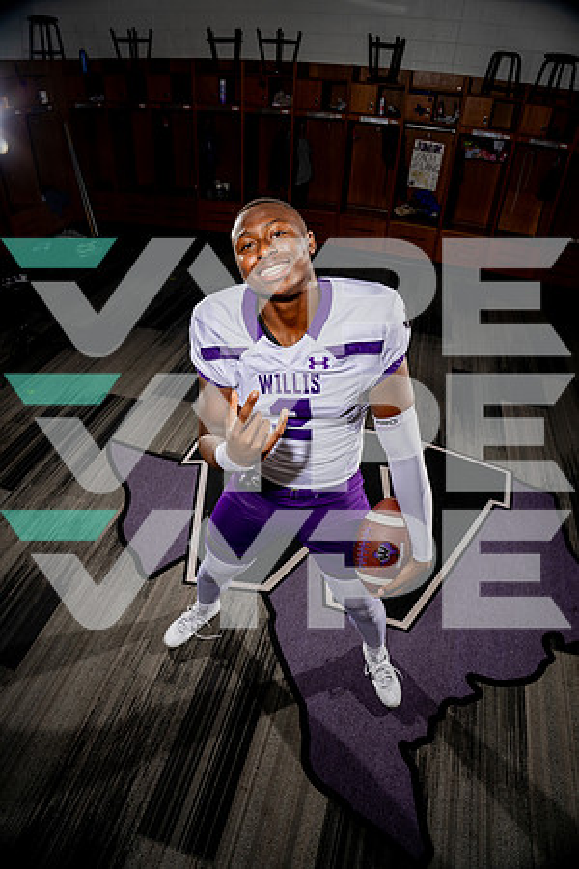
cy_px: 434
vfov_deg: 84.0
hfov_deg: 61.9
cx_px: 290
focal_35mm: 20
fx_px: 482
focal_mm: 20
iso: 100
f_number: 5.6
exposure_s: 1/250
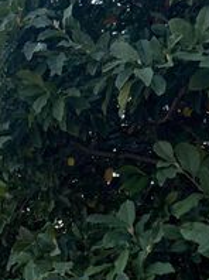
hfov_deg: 17.1
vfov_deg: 23.9
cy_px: 207
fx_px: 653
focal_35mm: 81
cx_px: -65
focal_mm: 6.76
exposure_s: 1/3021
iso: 100
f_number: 1.78
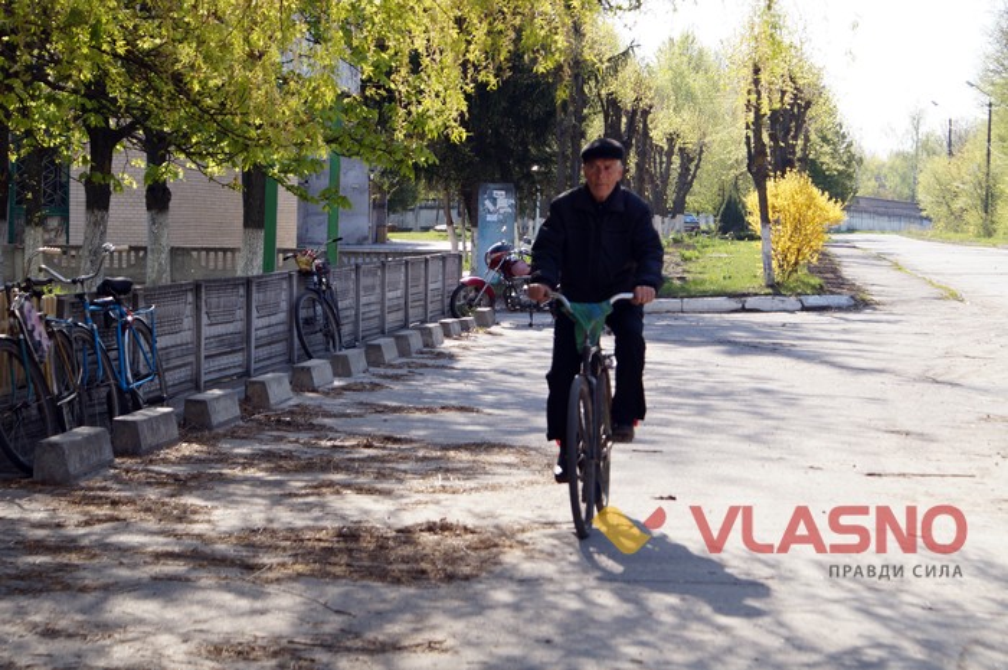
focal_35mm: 75
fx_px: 2098
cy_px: 335
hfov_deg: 27.0
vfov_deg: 18.1
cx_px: 504
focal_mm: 50
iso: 100
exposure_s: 1/100
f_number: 8
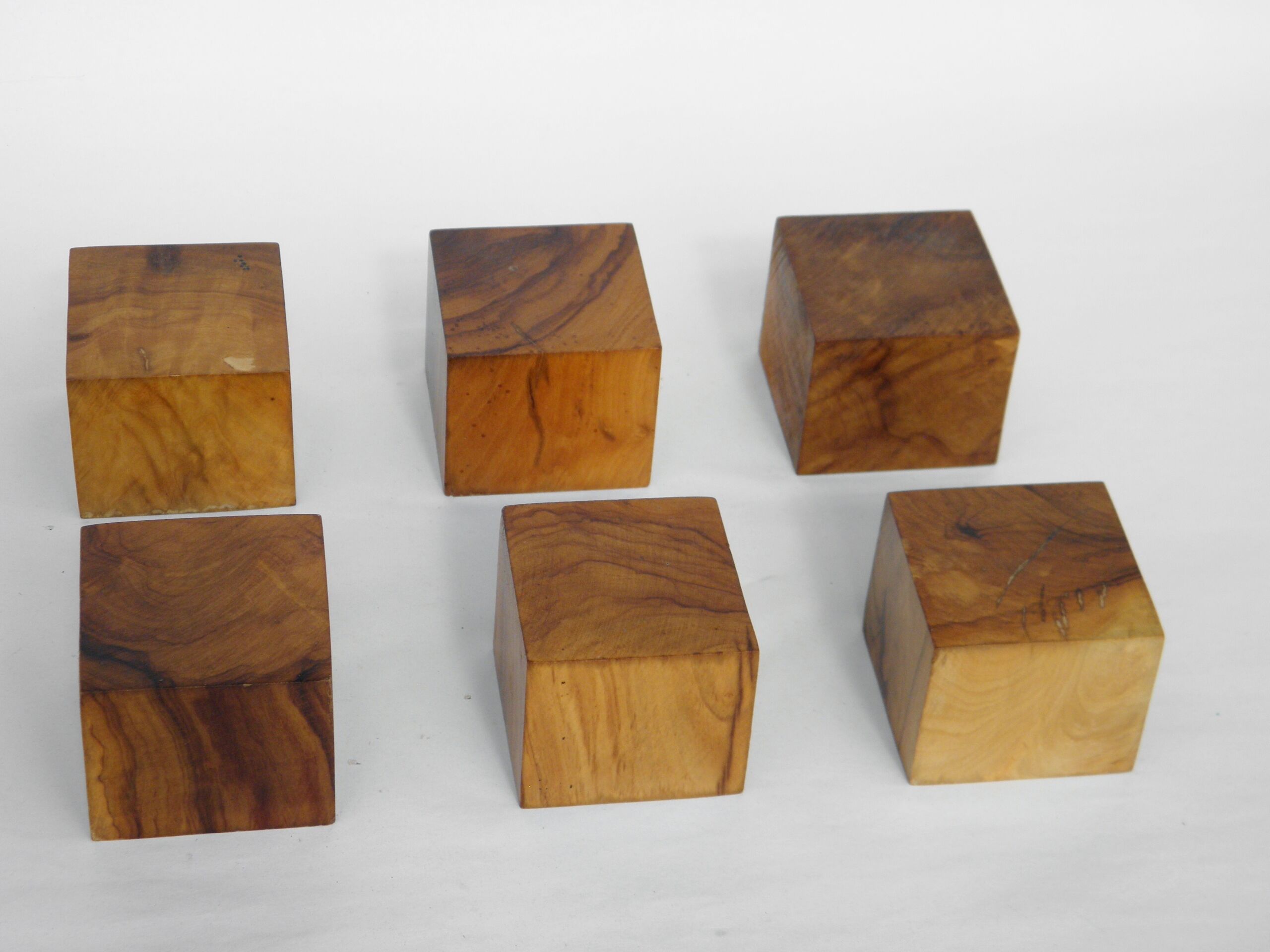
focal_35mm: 68
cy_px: 476
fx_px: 2495
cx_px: 635
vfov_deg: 21.6
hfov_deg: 28.6
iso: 100
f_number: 4.3
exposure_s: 1/320
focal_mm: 12.2
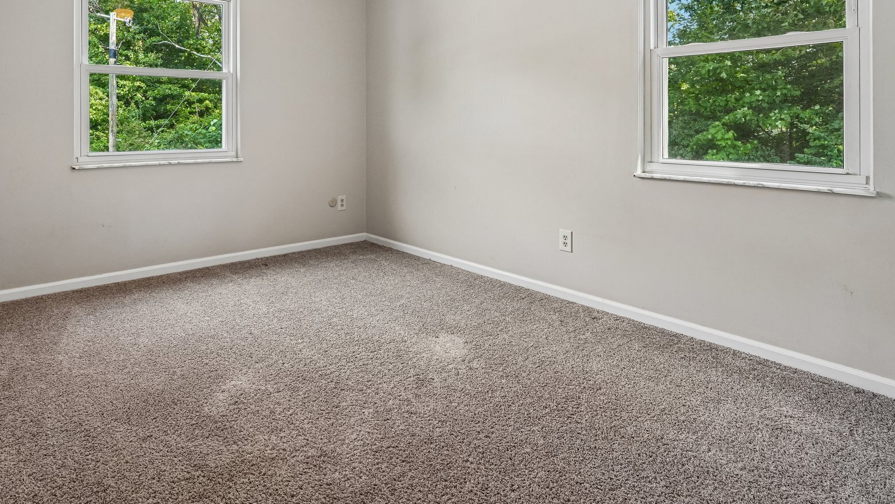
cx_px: 376
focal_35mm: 22
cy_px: 124
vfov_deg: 49.4
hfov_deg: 80.6
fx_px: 522
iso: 800
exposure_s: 1/30
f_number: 8
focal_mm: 16
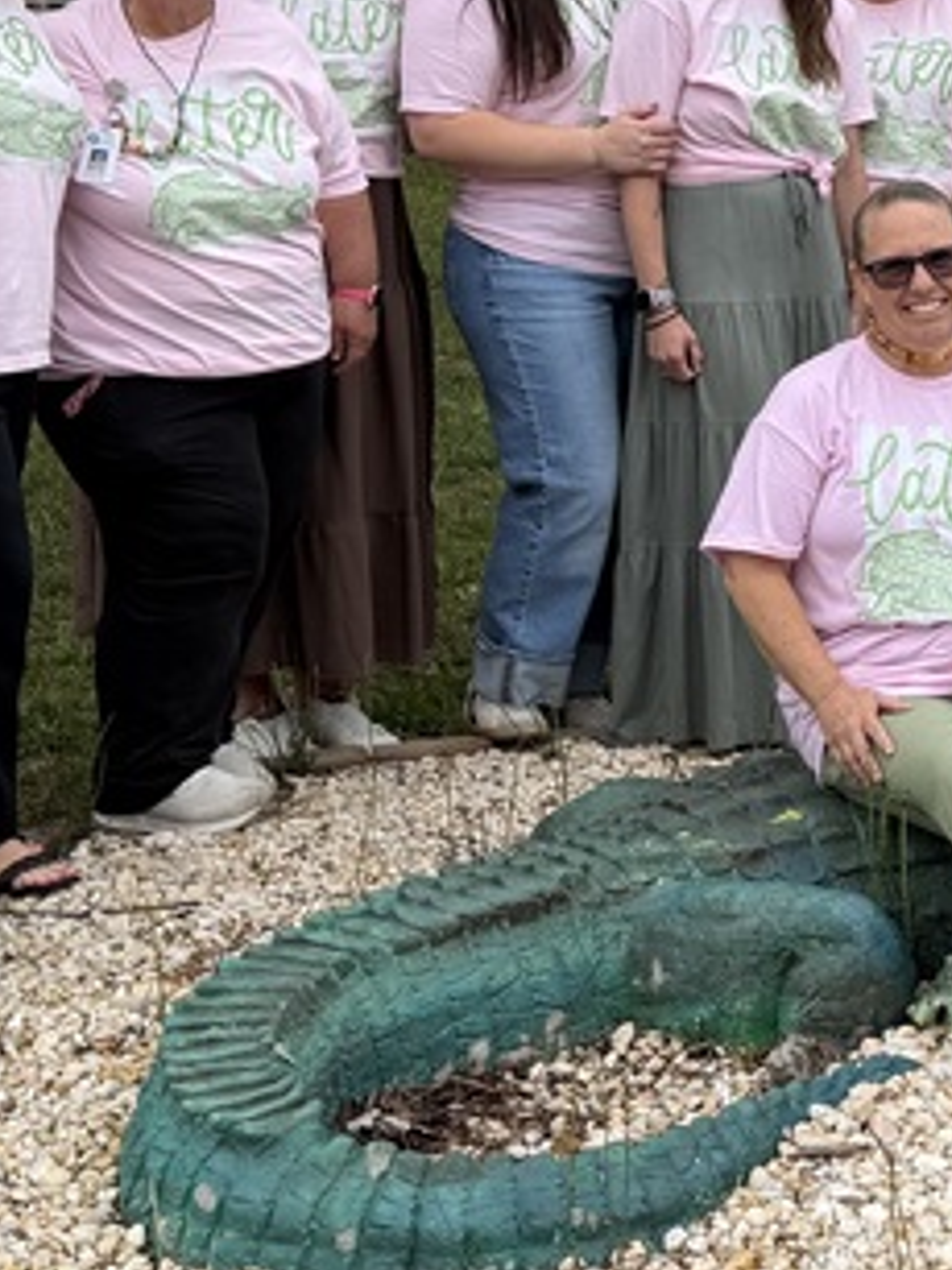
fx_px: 2936
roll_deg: -3.4
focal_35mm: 80
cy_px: 422
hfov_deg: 17.2
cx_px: 1279
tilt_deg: -9.0
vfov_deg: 24.3
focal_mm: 6.76
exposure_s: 1/654
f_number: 1.78
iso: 80
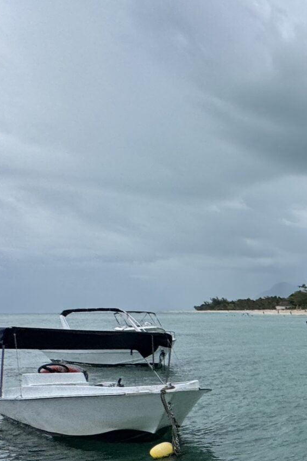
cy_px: 451
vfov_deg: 39.7
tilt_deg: -14.9
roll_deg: +1.2
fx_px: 563
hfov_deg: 16.6
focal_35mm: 44
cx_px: 689
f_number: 2.2
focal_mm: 2.22
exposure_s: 1/3906
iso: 40
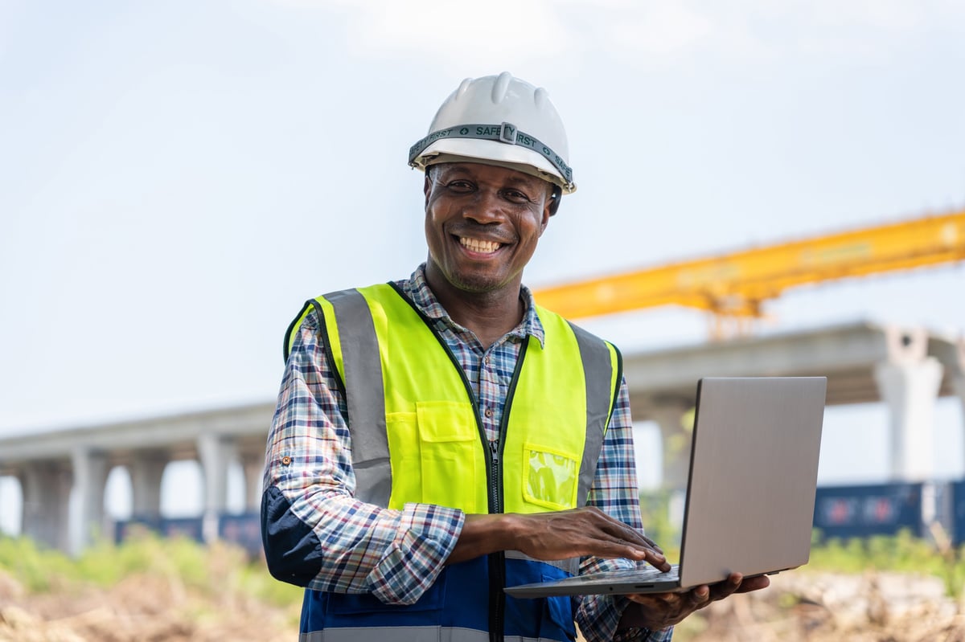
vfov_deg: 19.4
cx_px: 482
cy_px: 321
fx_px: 1876
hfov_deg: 28.9
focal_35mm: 70
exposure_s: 1/1000
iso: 125
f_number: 2.8
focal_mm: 70
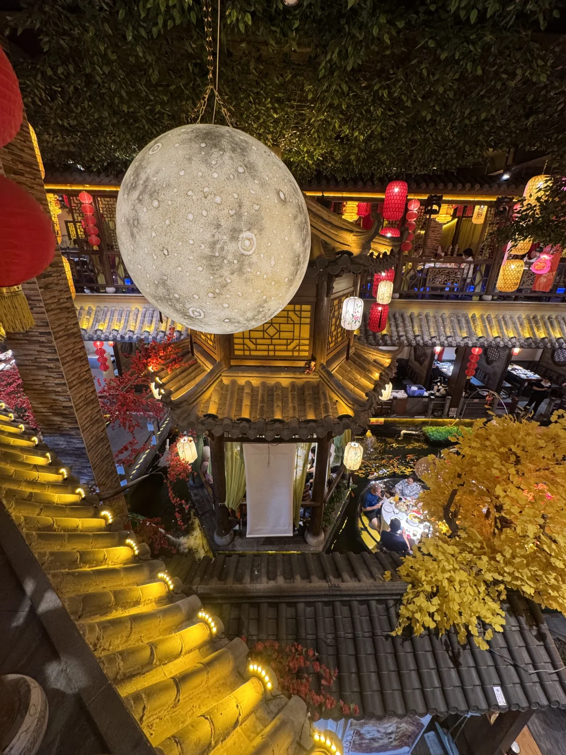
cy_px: 378
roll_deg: -1.7
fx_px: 305
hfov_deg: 85.7
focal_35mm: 14
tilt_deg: -23.4
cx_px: 283
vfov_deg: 102.1
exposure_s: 1/50
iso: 250
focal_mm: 2.22
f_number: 2.2
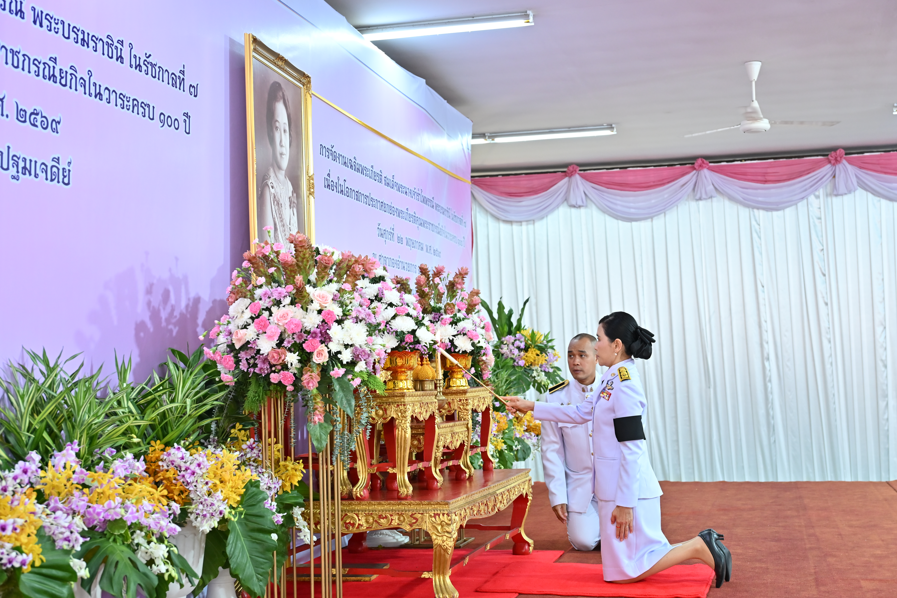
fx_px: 1196
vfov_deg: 28.1
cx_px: 448
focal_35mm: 48
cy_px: 299
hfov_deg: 41.1
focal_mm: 48
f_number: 4
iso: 1250
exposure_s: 1/200
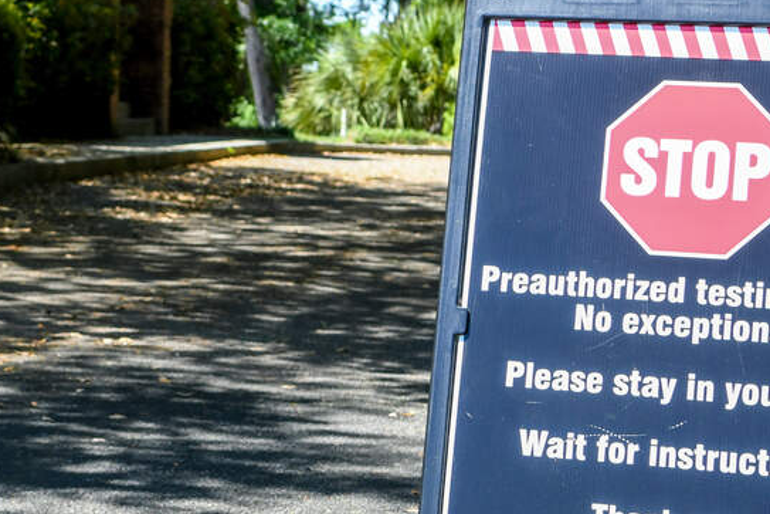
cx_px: 286
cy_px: 254
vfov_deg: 12.9
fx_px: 2267
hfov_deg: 19.2
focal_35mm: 106
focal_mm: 32
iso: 500
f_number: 4.5
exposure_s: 1/1000
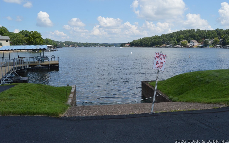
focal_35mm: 31
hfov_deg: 61.2
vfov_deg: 40.6
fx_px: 193
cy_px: 68
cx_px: 114
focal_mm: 20
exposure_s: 1/800
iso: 800
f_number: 14
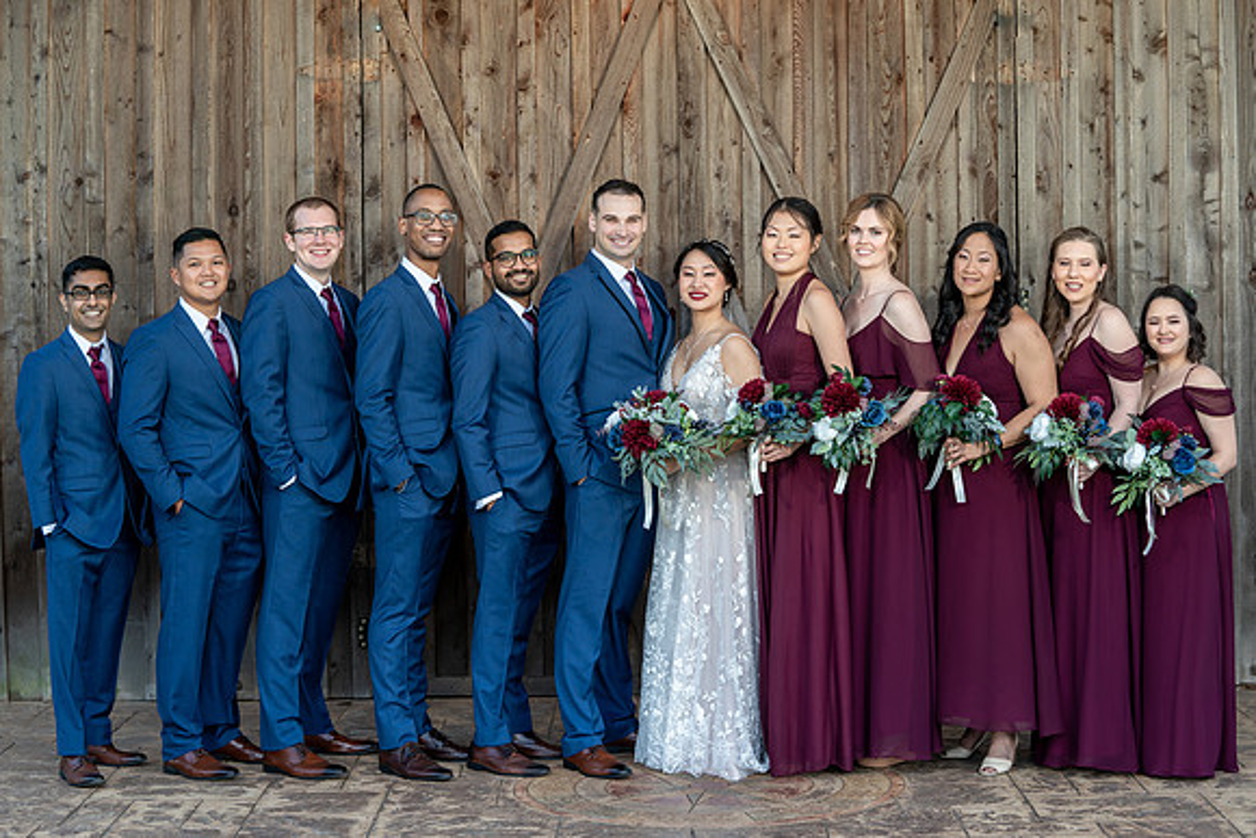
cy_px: 413
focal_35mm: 72
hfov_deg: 28.1
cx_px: 642
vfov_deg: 19.0
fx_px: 2508
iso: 320
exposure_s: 1/250
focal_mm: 70
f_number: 4
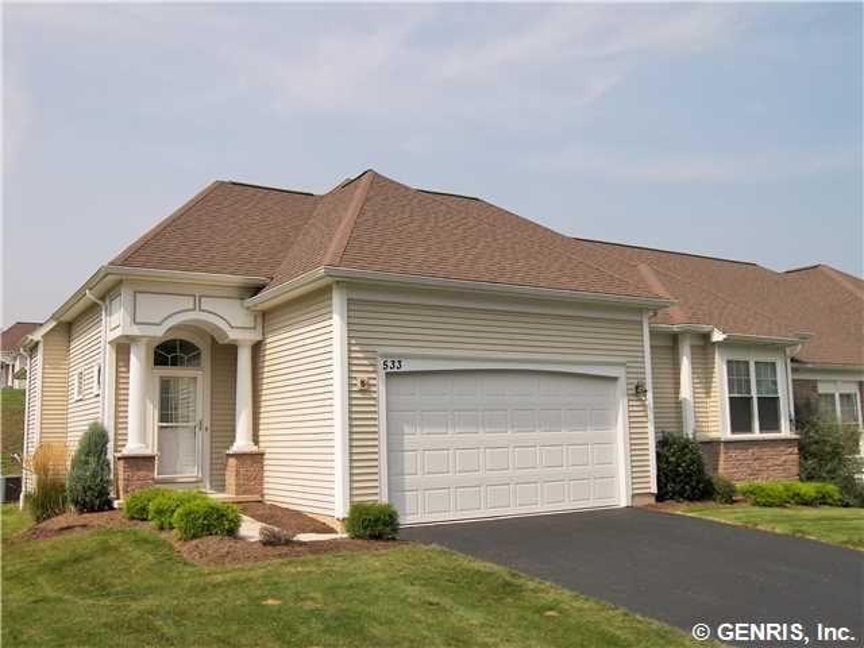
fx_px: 849
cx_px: 432
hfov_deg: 54.0
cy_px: 324
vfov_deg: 41.8
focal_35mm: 34
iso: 50
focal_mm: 7.2
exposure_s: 1/1250
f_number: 3.2
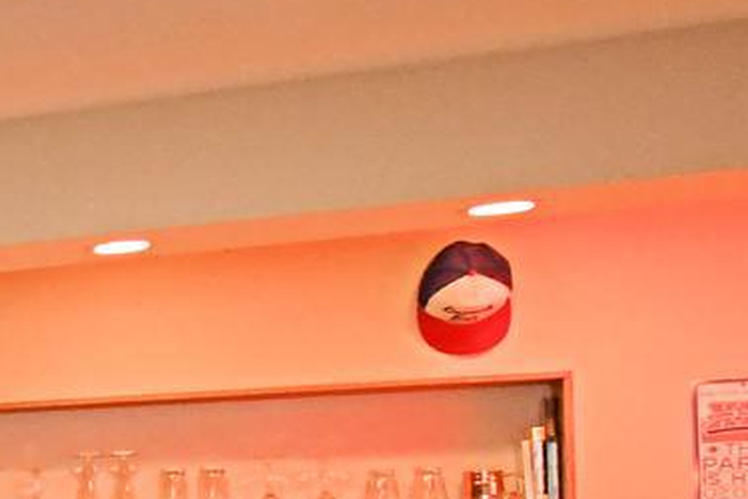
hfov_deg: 14.7
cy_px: 534
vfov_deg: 16.2
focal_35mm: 82
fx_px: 1704
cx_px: -1071
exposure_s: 1/250
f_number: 5
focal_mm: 10
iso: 3200
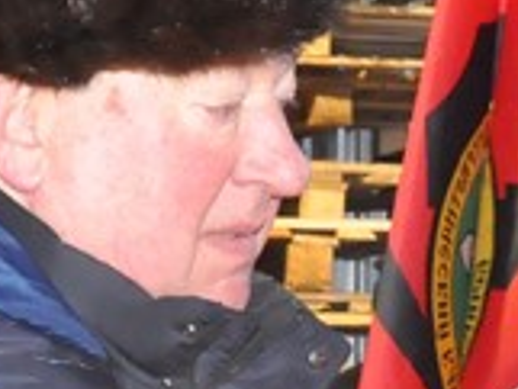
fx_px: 2785
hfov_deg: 10.6
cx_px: 267
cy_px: 537
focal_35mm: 186
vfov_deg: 7.9
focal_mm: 18
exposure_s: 1/60
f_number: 5.6
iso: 3200
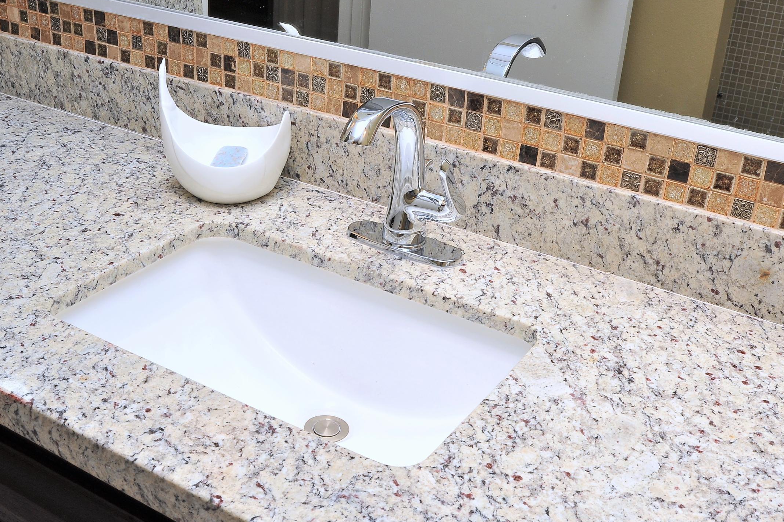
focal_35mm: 45
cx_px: 339
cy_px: 234
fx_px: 979
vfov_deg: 29.8
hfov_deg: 43.5
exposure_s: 1/60
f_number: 16
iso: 640
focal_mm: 32
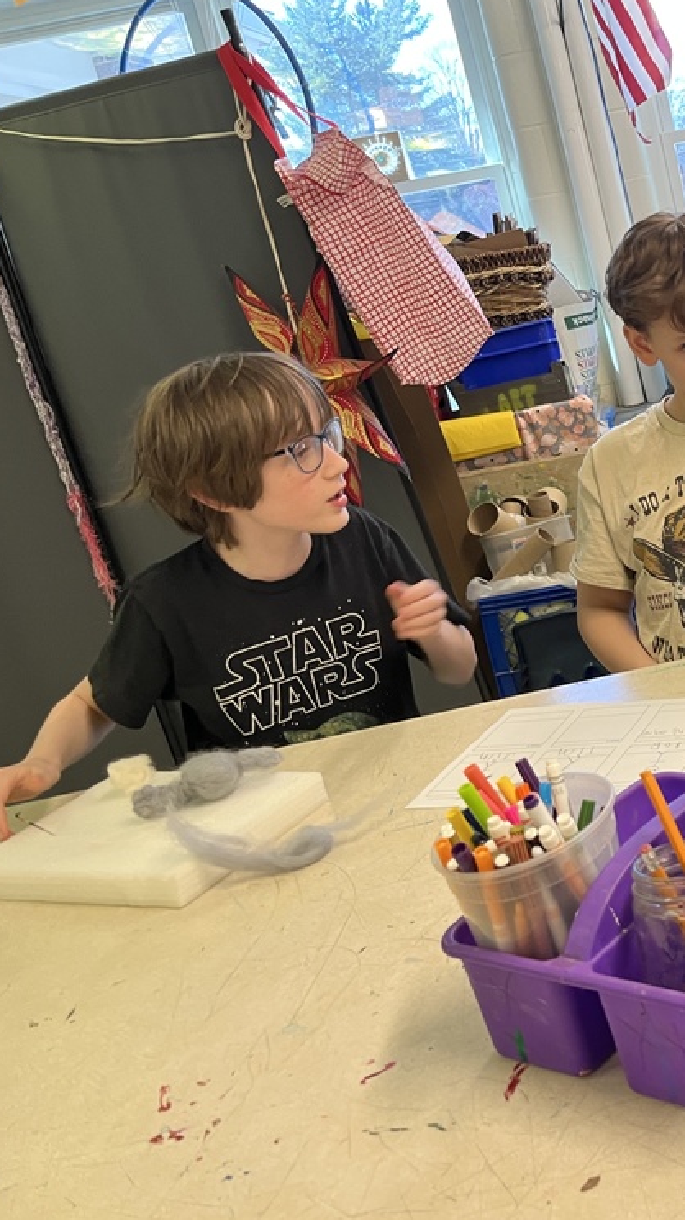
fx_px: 1260
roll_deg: +10.6
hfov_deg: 26.9
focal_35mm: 39
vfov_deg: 51.6
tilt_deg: -16.6
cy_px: 605
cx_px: 819
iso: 80
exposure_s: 1/60
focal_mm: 5.1
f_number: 1.6
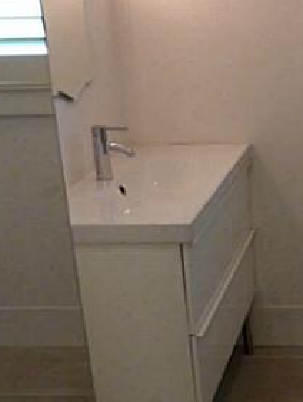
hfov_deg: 20.2
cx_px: 369
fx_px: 792
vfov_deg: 28.5
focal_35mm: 68
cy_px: 228
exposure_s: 1/15
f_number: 3.3
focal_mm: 4.1
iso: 400
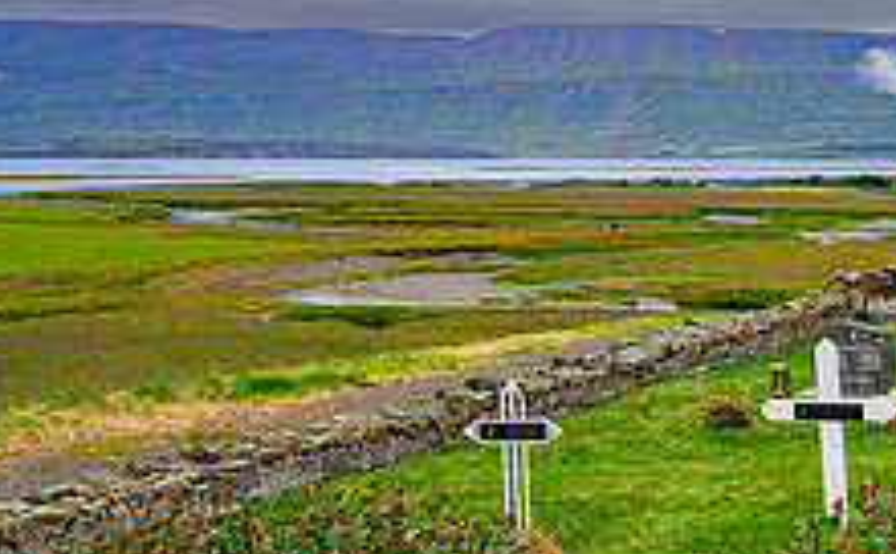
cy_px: 431
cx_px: 1101
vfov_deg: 19.4
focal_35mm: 66
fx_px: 1607
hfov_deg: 27.1
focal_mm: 24
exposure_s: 1/60
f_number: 5.6
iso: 64
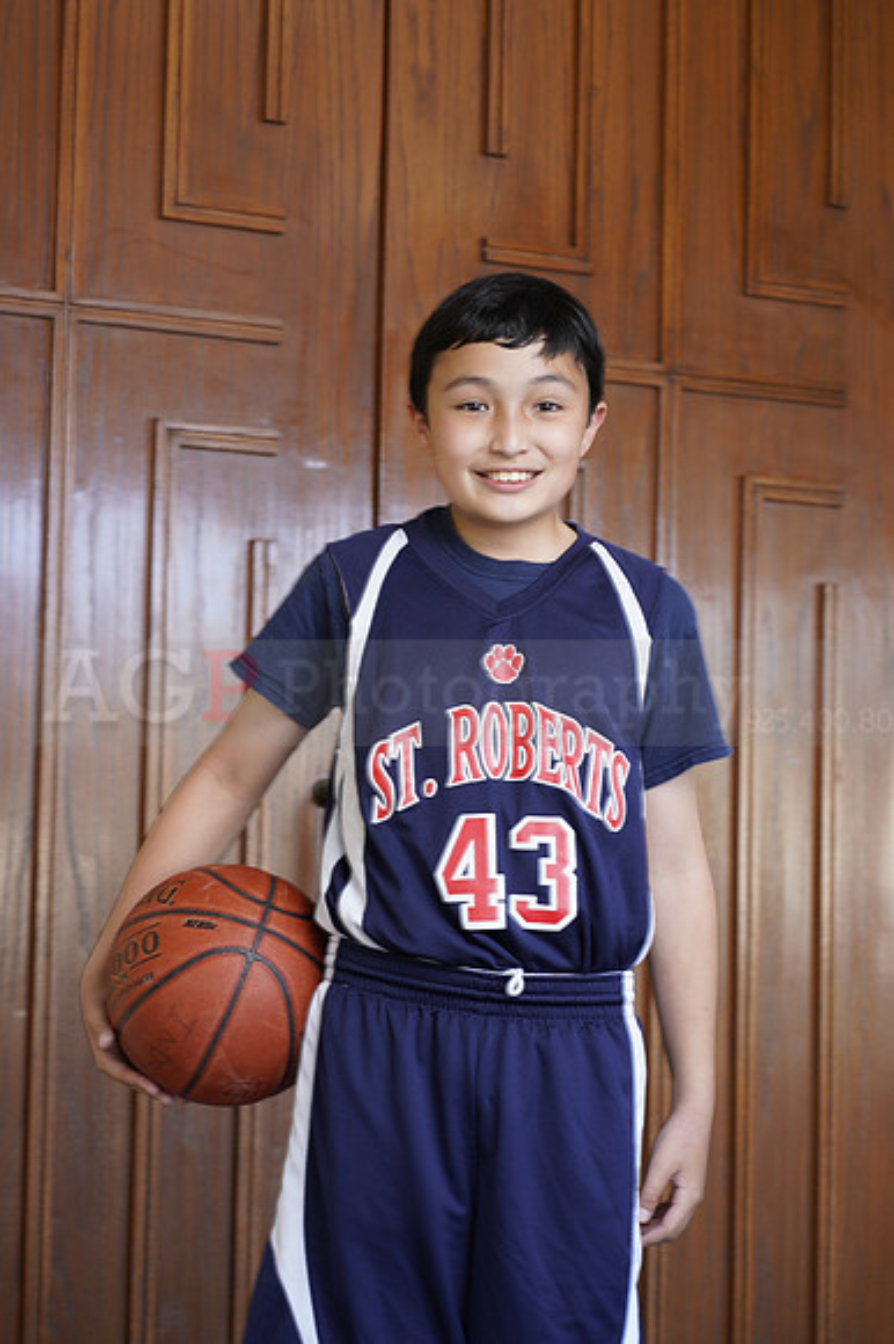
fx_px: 3170
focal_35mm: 85
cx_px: 447
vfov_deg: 23.9
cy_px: 672
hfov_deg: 16.1
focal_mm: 85
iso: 200
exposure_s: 1/40
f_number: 5.6
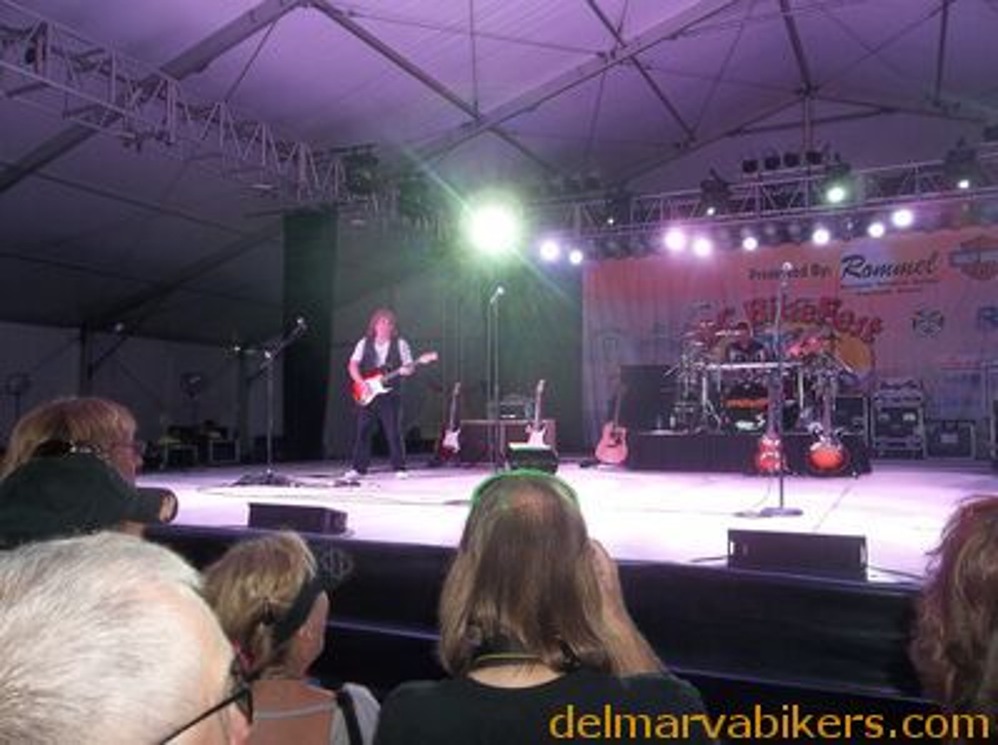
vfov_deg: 51.2
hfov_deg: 65.4
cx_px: 499
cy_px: 372
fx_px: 777
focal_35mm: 27
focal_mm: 4.9
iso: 80
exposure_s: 1/40
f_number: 3.5
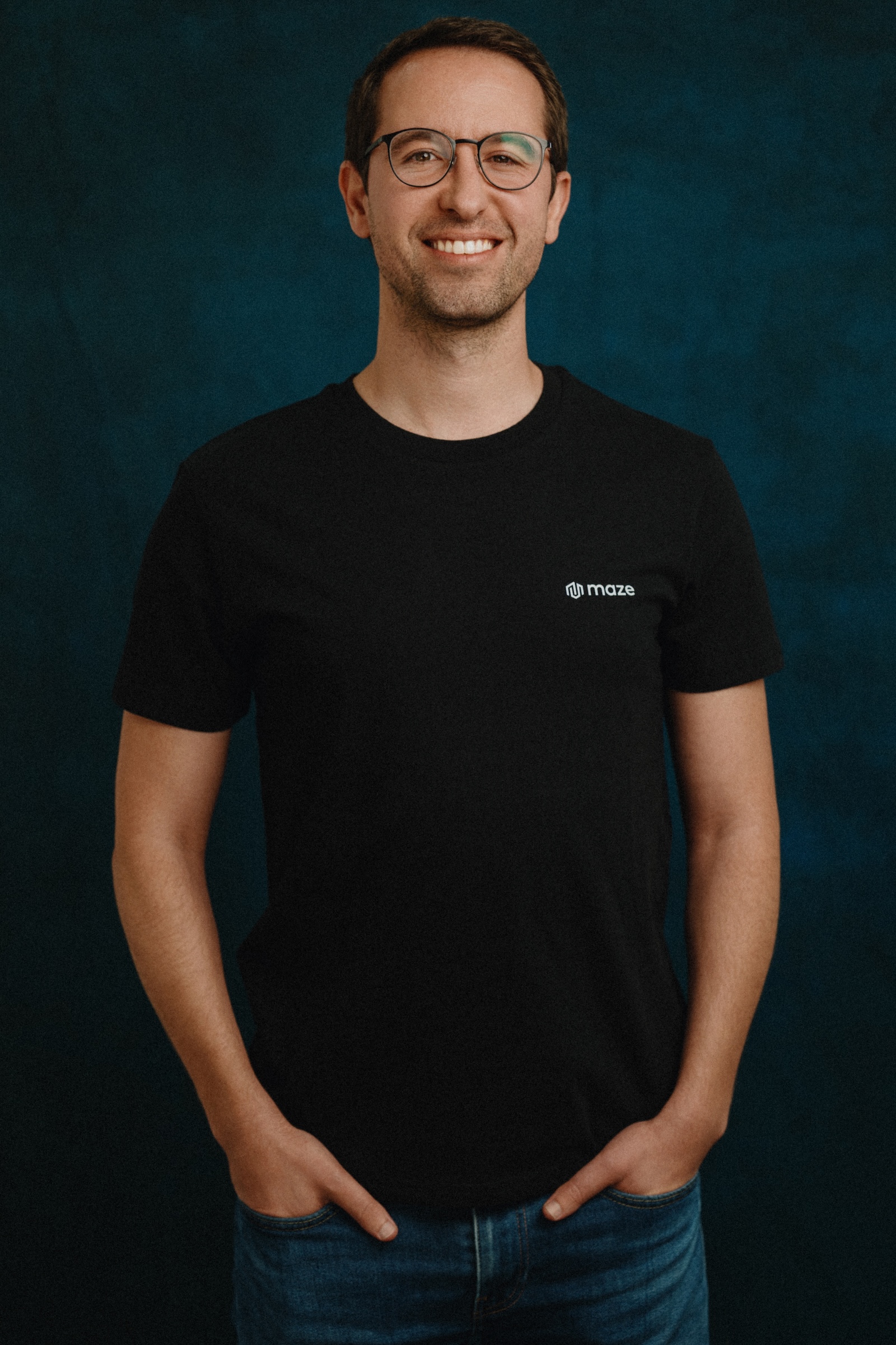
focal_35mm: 85
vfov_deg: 23.9
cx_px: 448
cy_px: 672
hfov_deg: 16.1
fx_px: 3173
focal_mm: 85
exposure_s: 1/200
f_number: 2.8
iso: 100
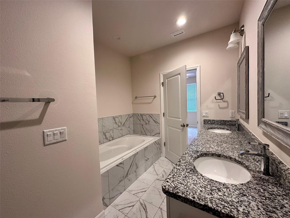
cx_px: 145
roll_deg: +2.0
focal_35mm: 14
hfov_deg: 102.1
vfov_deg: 85.7
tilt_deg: -1.3
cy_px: 109
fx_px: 117
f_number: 2.2
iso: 250
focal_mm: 2.22
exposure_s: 1/120
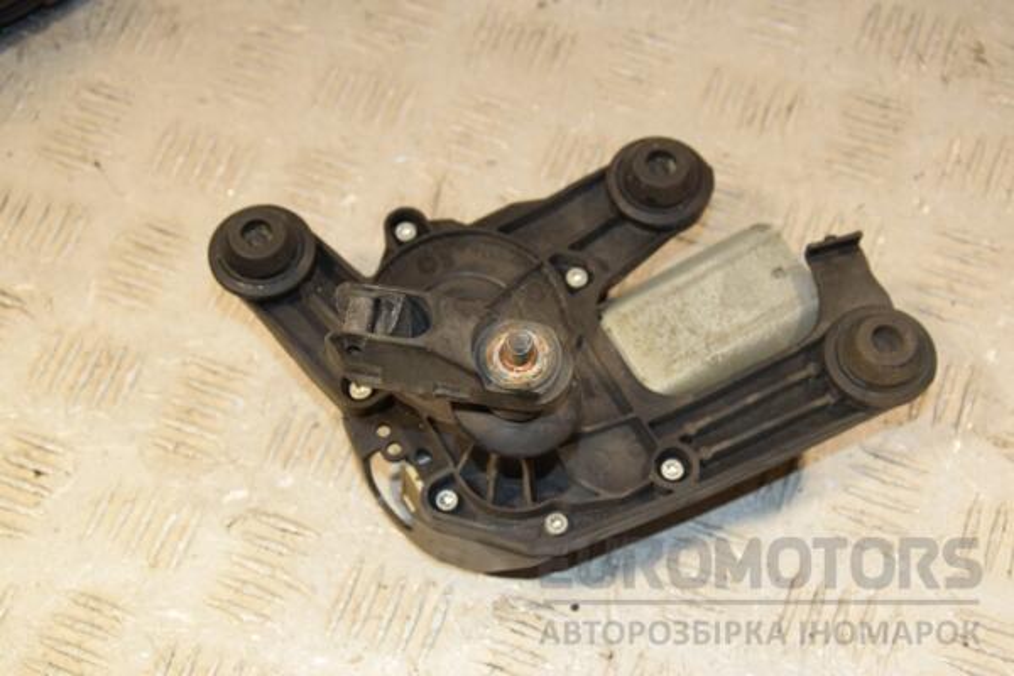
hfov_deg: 31.9
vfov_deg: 21.6
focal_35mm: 63
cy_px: 338
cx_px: 507
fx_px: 1774
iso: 800
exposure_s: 1/200
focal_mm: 42
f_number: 8
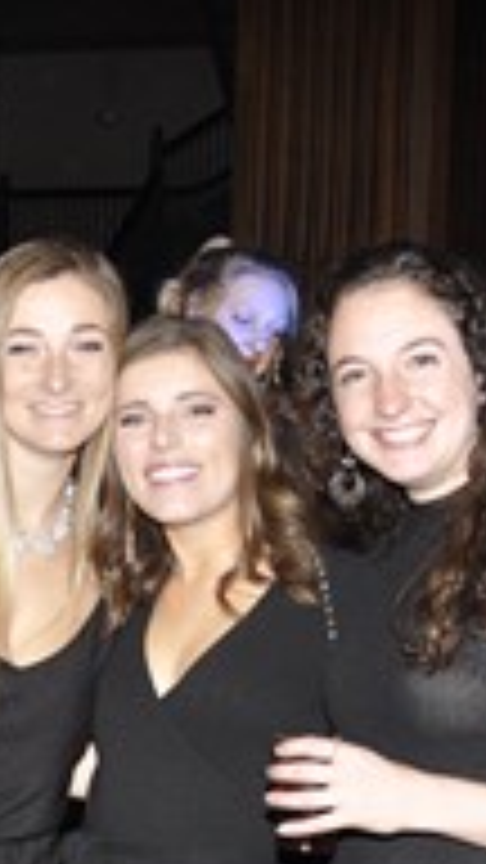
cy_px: 817
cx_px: 68
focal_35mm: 81
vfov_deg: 25.2
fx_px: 1856
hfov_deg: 14.8
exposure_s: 1/60
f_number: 5
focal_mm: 18
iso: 400
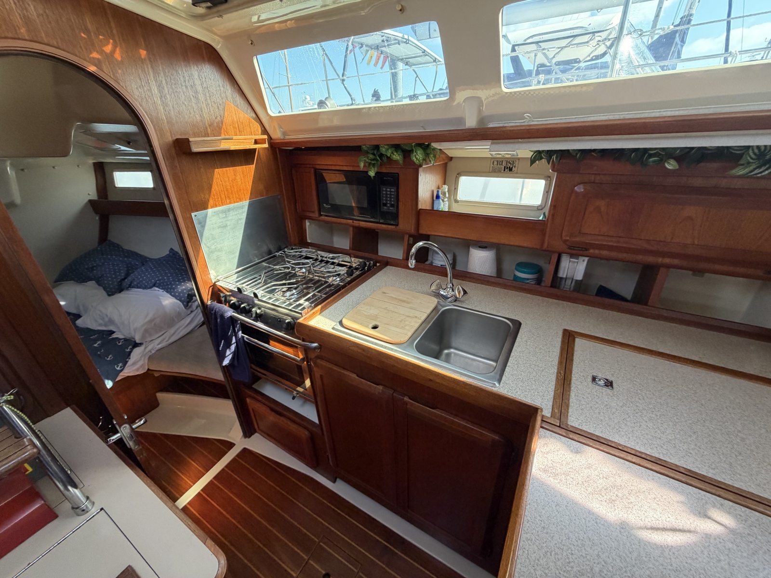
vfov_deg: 85.7
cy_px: 289
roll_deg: +2.4
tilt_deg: -26.0
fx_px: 312
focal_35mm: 14
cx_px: 386
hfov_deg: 102.1
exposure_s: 1/121
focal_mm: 2.22
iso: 200
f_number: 2.2
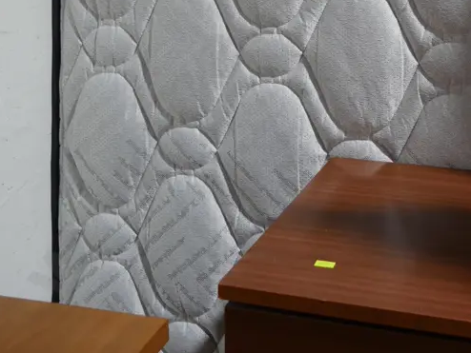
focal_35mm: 58
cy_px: -96
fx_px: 790
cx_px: 334
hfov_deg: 32.8
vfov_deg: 22.7
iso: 250
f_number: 4
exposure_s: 1/60
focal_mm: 14
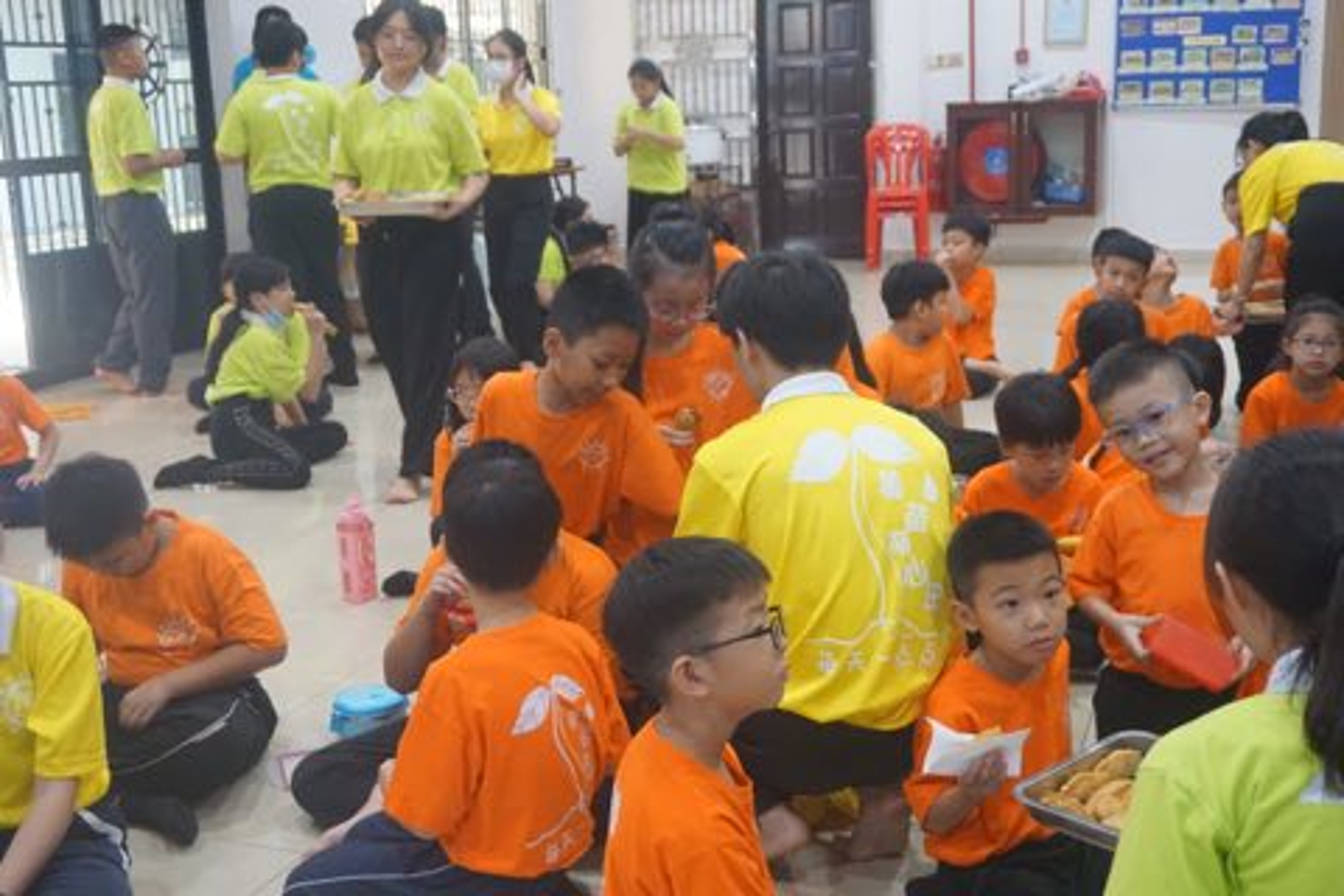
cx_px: 672
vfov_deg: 31.9
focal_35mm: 42
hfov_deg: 46.4
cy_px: 448
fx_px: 1568
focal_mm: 28
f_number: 4.5
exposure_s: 1/100
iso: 3200
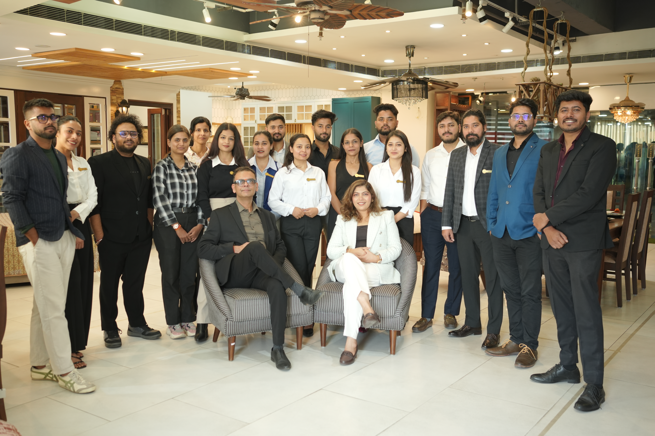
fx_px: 637
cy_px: 218
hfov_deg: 54.4
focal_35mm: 35
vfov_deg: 37.9
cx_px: 328
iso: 640
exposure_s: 1/100
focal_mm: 35
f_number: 3.5
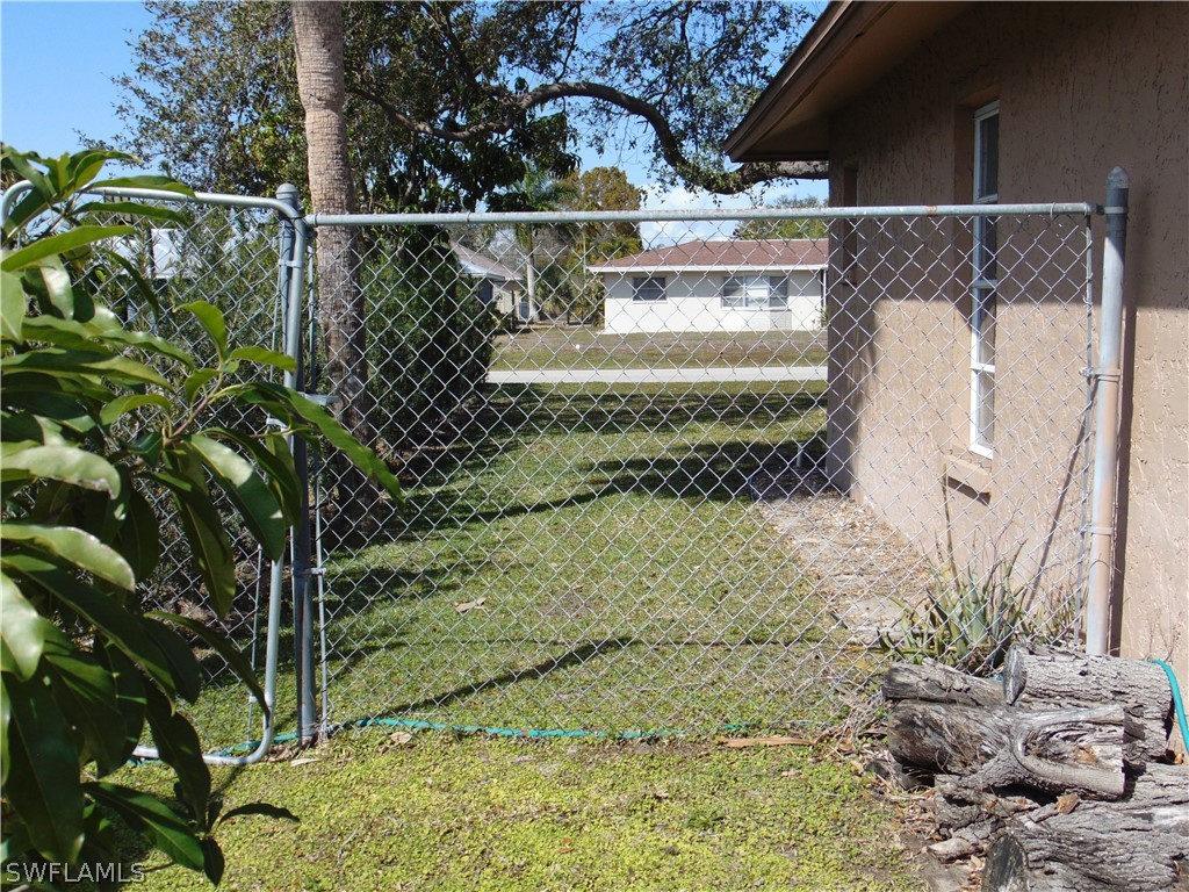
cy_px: 446
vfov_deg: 36.8
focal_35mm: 39
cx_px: 594
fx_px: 1340
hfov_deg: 47.9
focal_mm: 6.9
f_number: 8.5
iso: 80
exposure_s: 1/200
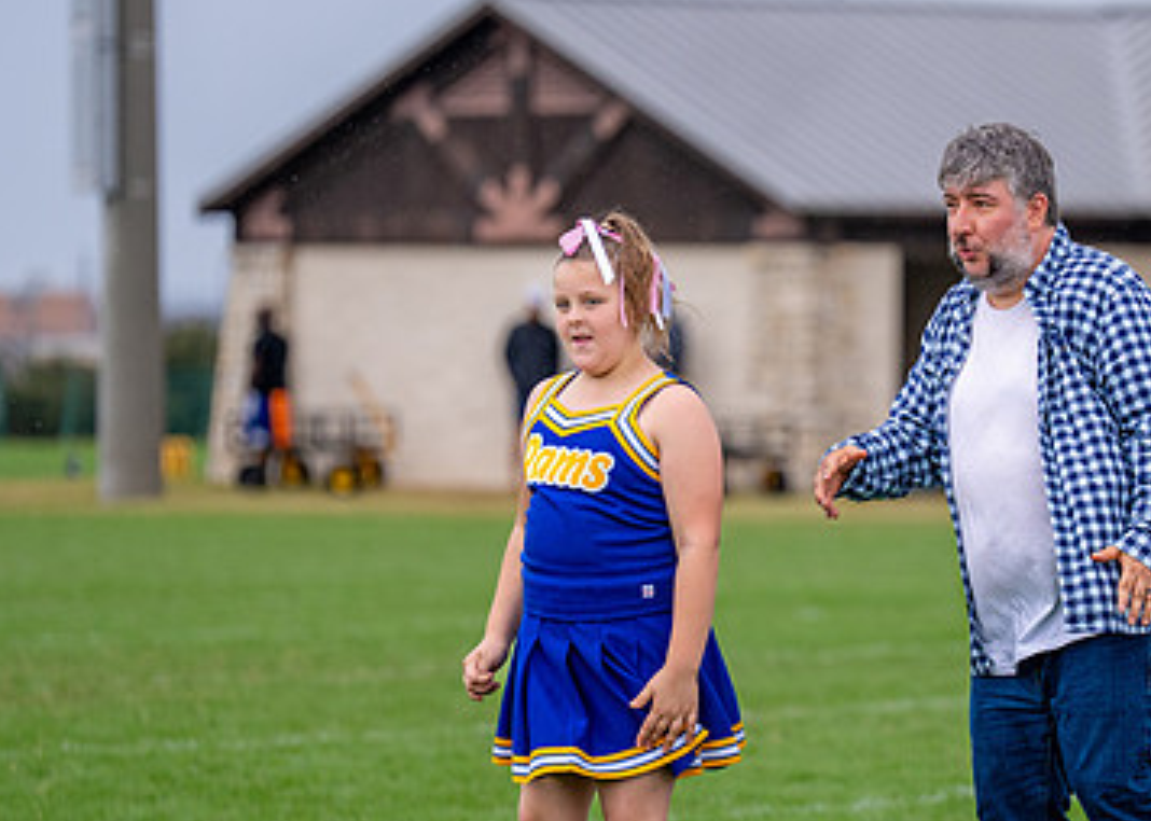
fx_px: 9672
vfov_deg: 4.9
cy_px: 484
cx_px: 972
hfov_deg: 6.8
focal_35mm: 296
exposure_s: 1/1600
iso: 500
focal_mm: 157
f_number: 2.8
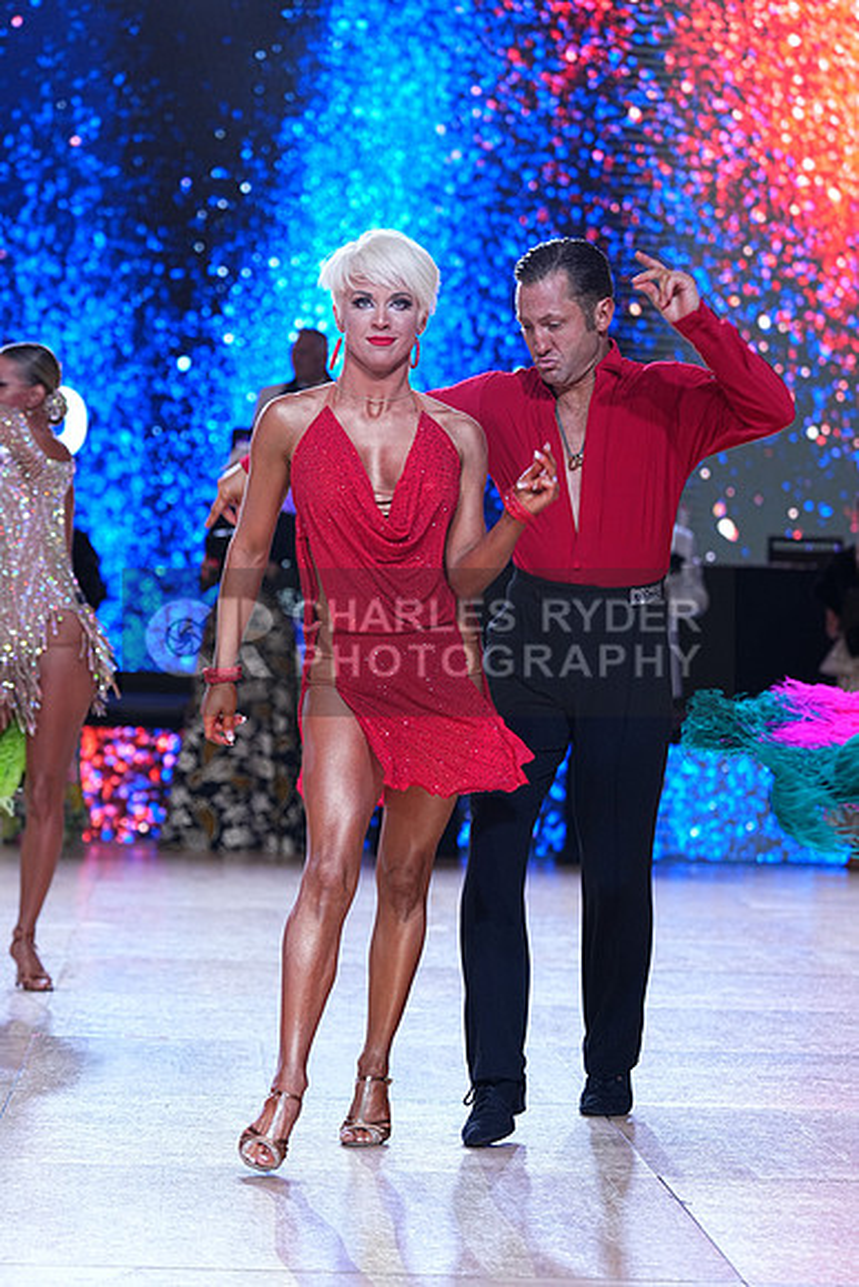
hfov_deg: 12.2
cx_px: 430
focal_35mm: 112
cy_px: 644
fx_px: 4006
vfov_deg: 18.3
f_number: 4
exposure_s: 1/400
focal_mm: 112
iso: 1000
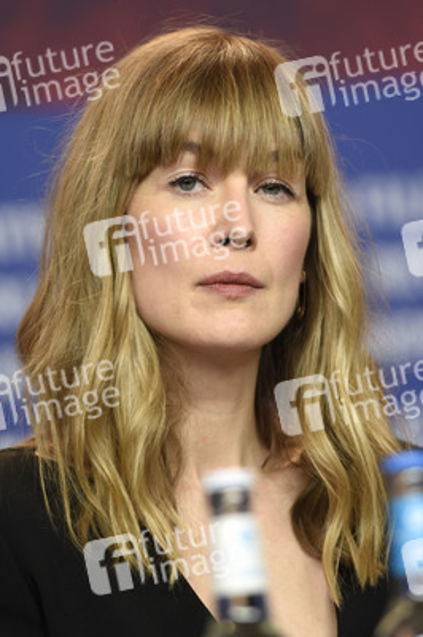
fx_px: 5296
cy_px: 318
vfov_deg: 6.9
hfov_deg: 4.6
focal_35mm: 300
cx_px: 212
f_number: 2.8
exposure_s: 1/320
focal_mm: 200
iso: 640
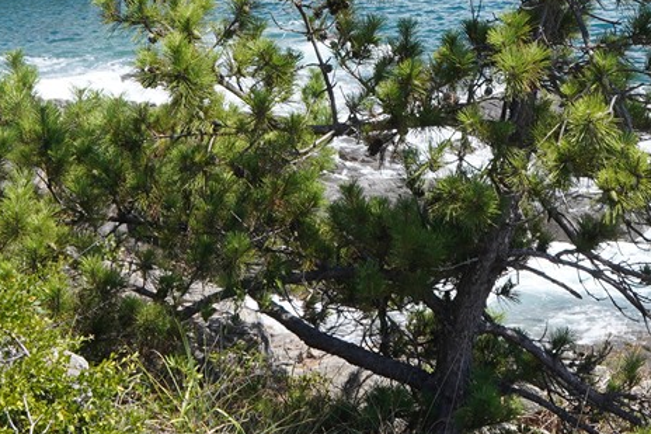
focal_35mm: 151
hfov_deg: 13.5
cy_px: -298
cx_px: 579
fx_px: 2729
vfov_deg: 8.8
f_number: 10
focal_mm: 35
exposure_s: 1/100
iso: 100
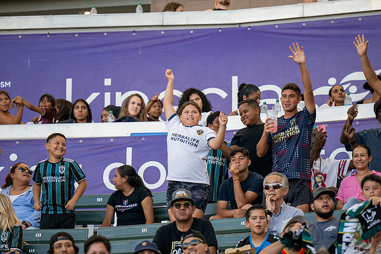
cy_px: 127
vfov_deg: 4.8
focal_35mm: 285
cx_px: 190
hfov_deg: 7.2
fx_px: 3014
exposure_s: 1/1000
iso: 360
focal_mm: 190
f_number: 2.8
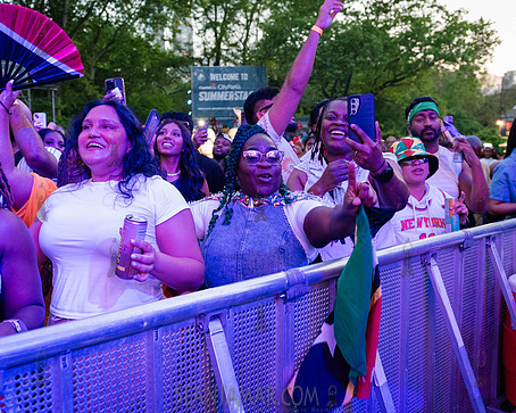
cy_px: 202
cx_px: 267
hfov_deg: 50.3
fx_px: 550
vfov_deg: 41.1
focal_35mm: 36
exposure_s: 1/200
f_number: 3.5
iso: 6400
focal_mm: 29
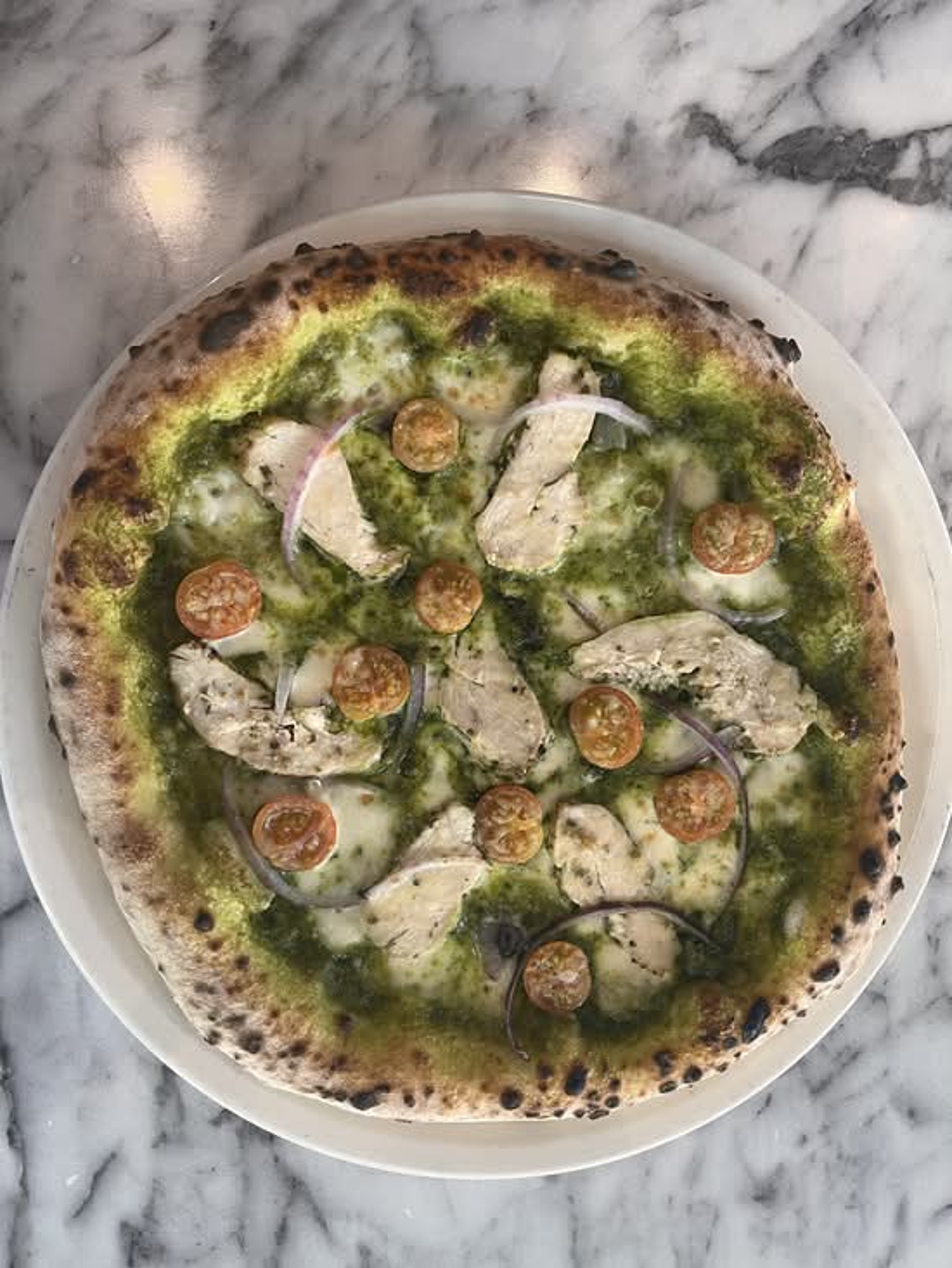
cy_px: 634
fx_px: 953
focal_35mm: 26
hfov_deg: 53.1
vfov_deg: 67.3
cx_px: 476
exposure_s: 1/60
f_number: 1.6
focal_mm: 5.1
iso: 80
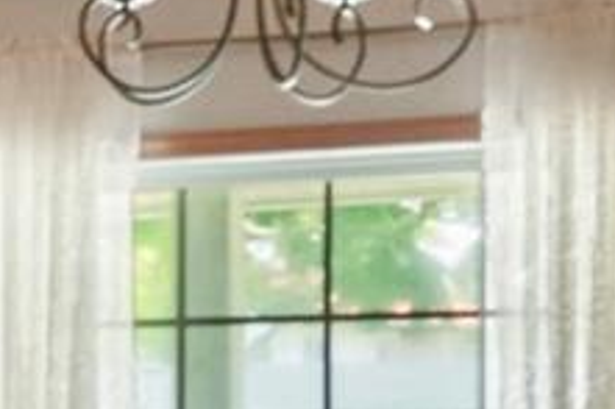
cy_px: 609
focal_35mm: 174
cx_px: -721
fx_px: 2970
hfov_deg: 10.6
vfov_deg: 7.7
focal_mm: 16
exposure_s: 1/5
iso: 400
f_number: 8
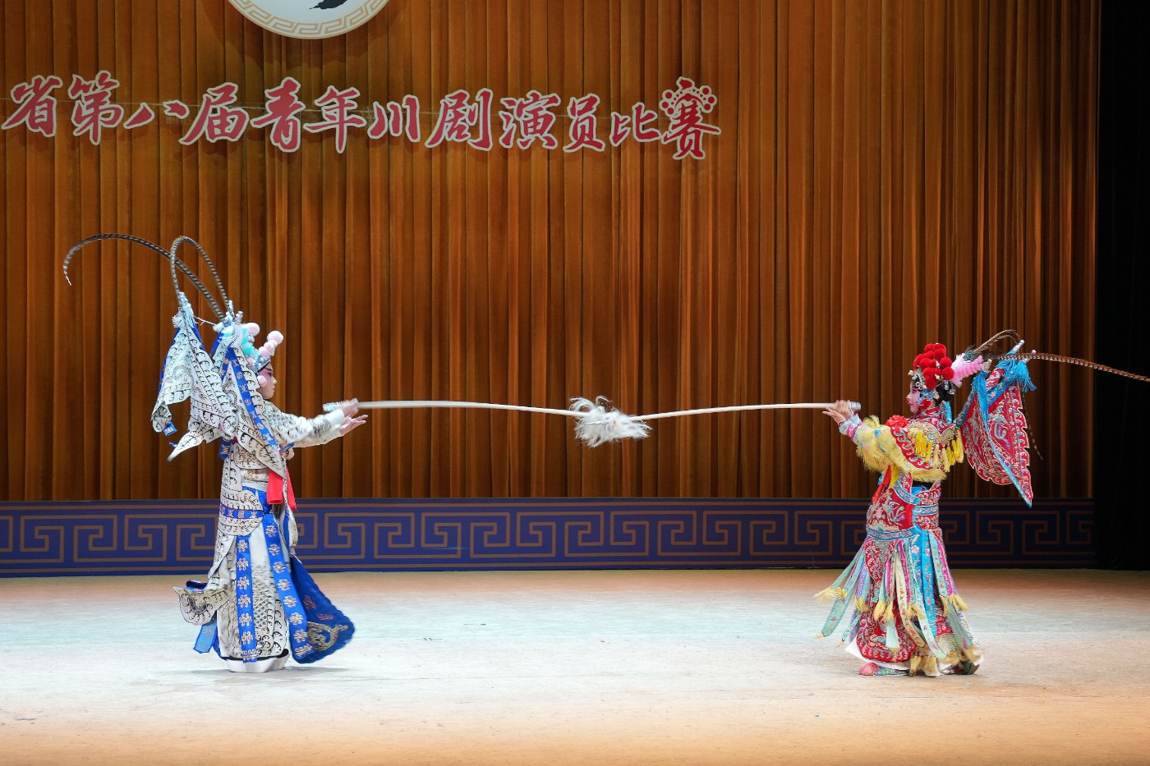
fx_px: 2300
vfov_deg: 18.9
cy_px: 383
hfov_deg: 28.1
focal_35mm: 72
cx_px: 575
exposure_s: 1/80
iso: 400
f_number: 4.5
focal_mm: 72
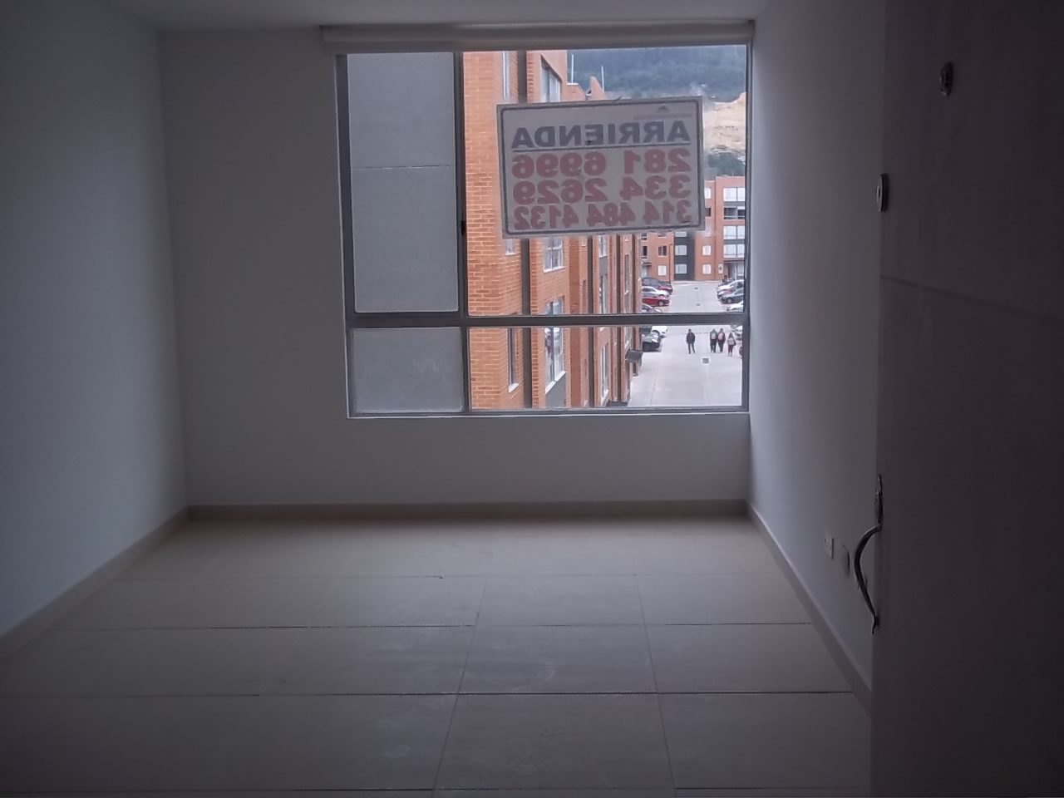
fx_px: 1107
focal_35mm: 36
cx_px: 532
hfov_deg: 51.4
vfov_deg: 39.7
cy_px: 399
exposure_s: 1/320
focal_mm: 6.5
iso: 80
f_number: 3.1
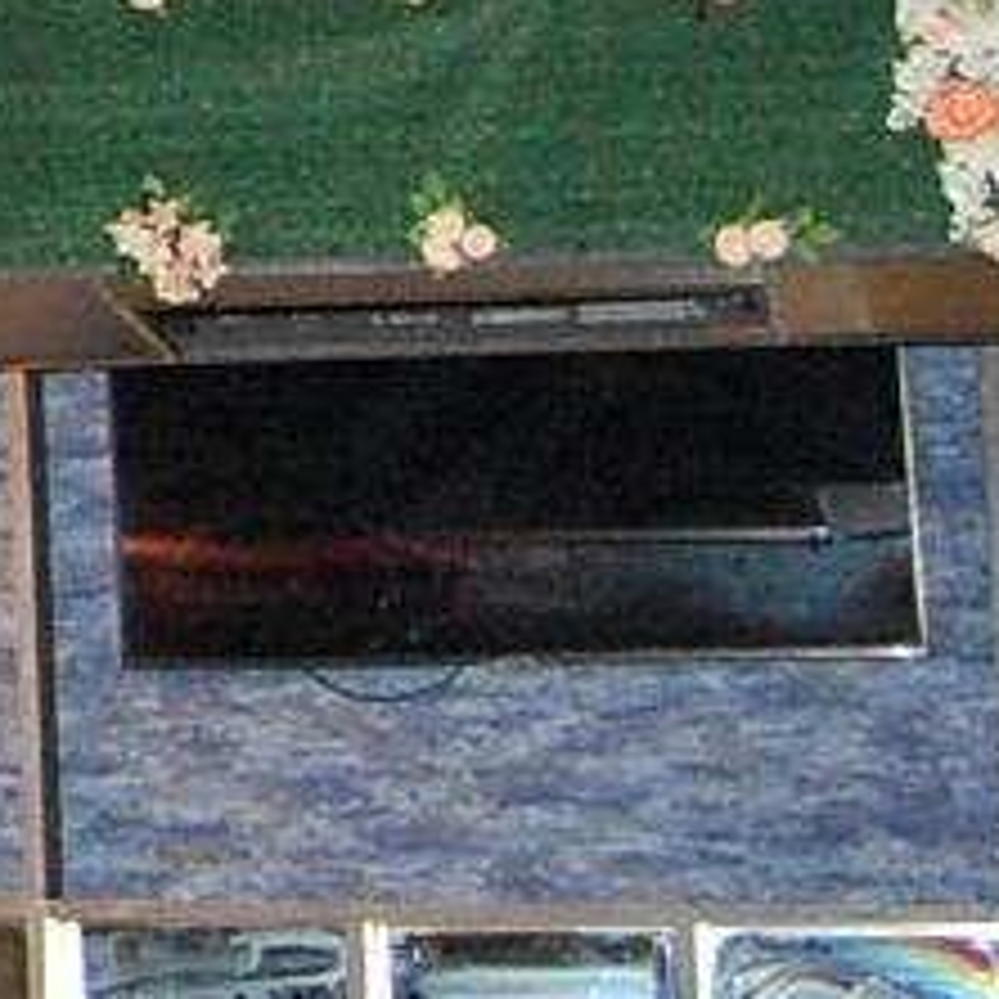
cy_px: -634
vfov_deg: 8.9
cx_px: -1827
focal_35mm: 190
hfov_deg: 8.1
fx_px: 6204
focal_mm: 22
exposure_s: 1/60
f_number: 3.8
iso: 1400
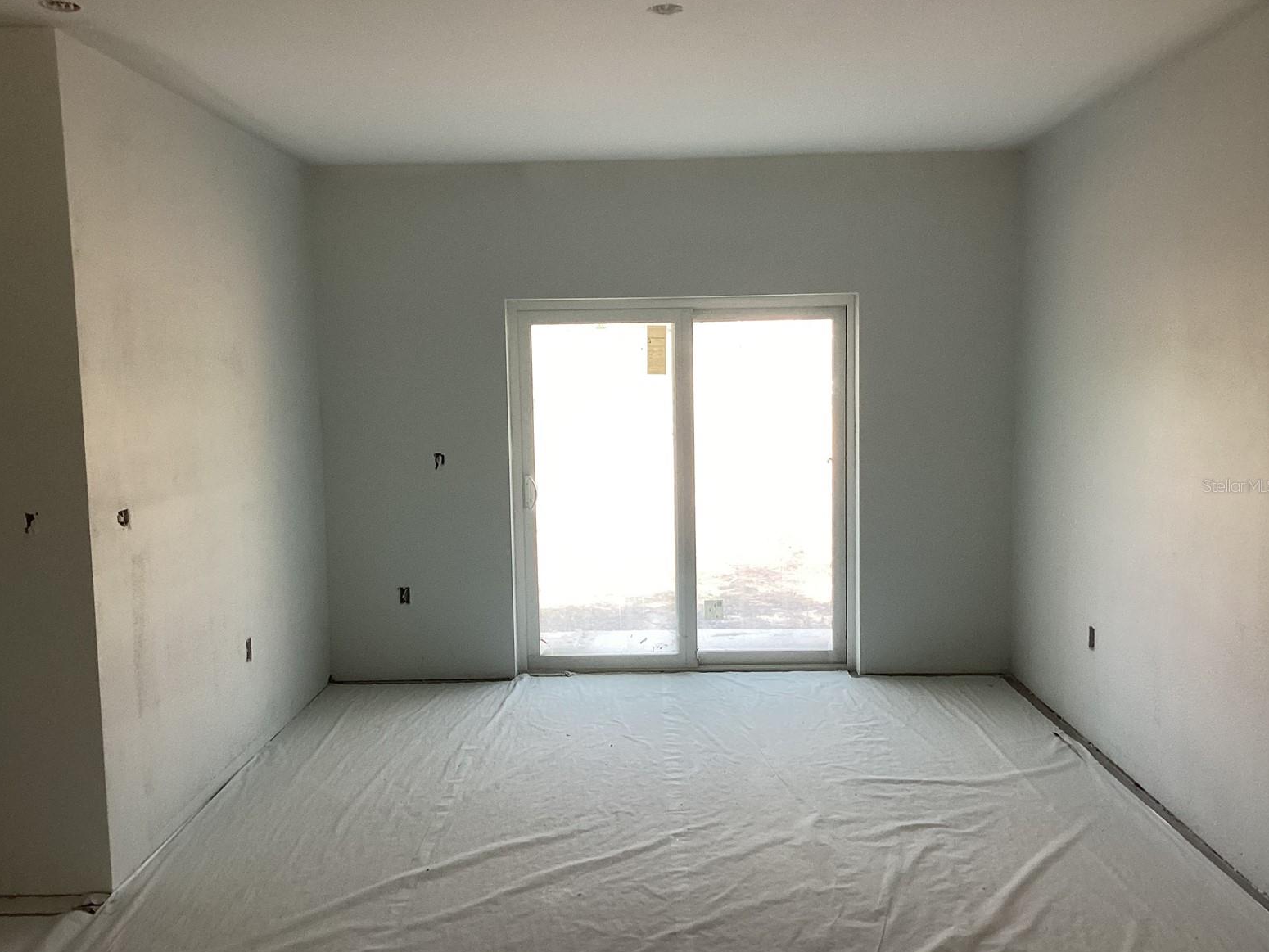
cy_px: 485
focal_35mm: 32
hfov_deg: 56.8
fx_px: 1173
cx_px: 625
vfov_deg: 44.2
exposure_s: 1/120
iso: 80
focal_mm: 3.3
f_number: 2.4
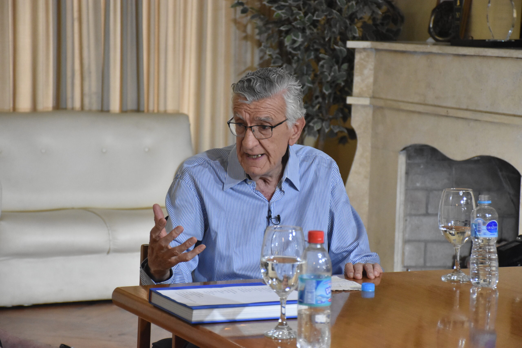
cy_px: 174
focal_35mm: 112
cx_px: 261
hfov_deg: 18.2
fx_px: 1631
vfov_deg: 12.2
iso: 2500
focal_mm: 75
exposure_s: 1/200
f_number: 5
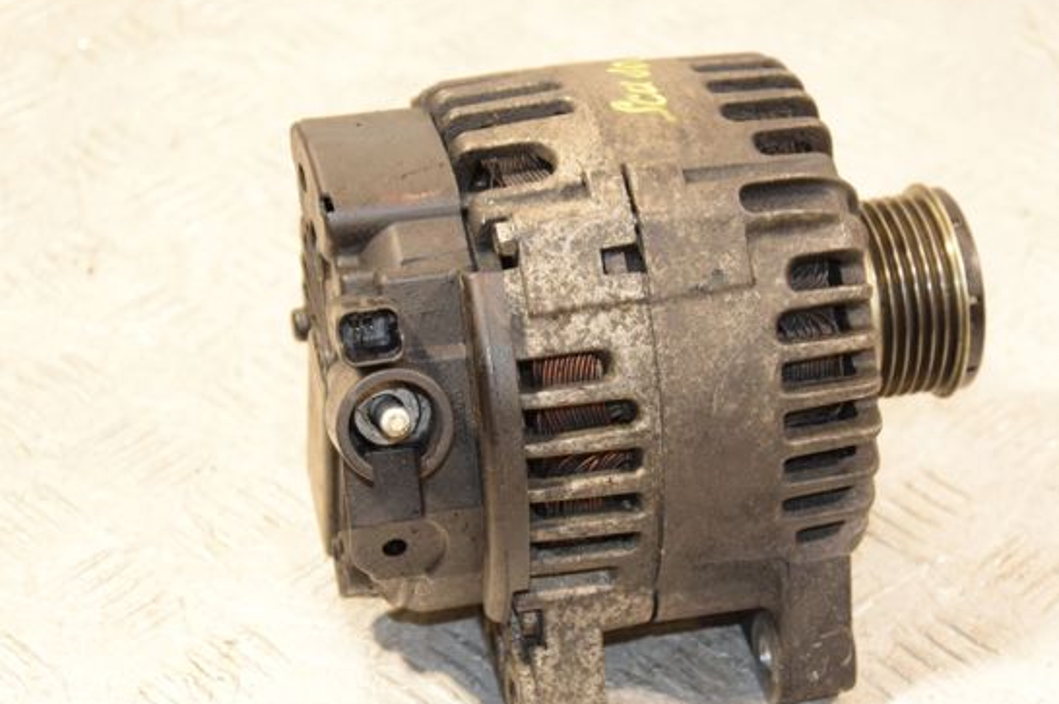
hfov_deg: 18.8
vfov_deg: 12.5
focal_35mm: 109
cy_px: 386
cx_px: 605
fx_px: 3203
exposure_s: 1/100
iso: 1600
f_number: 5.6
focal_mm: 62
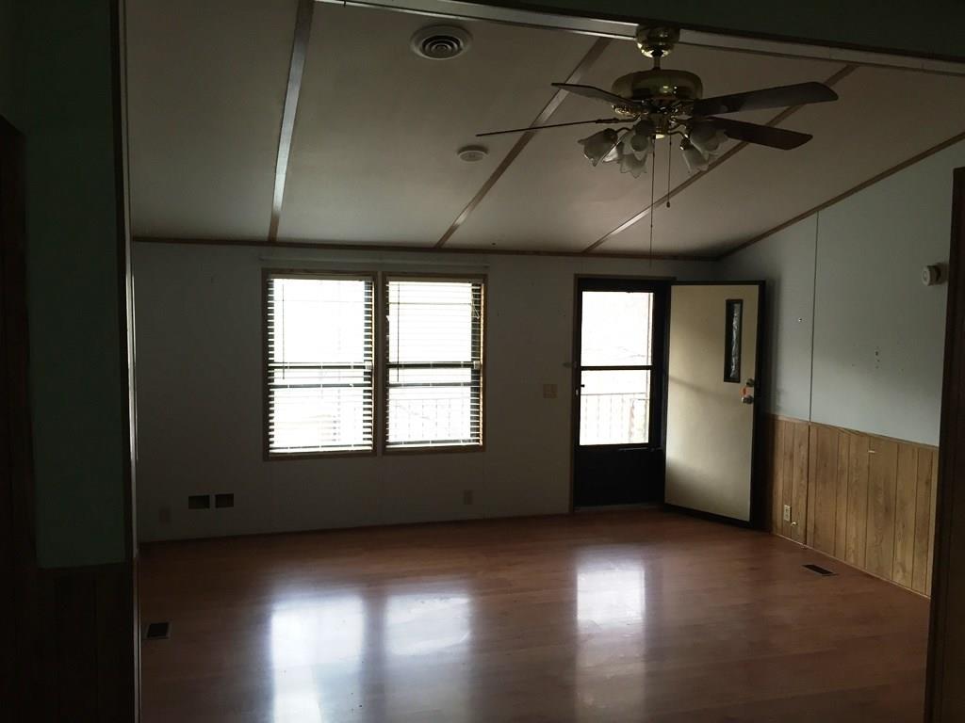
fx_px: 808
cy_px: 362
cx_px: 482
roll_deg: -2.3
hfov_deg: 61.7
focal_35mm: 29
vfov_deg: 48.2
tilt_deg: -3.9
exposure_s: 1/30
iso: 80
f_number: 2.2
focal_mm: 4.15
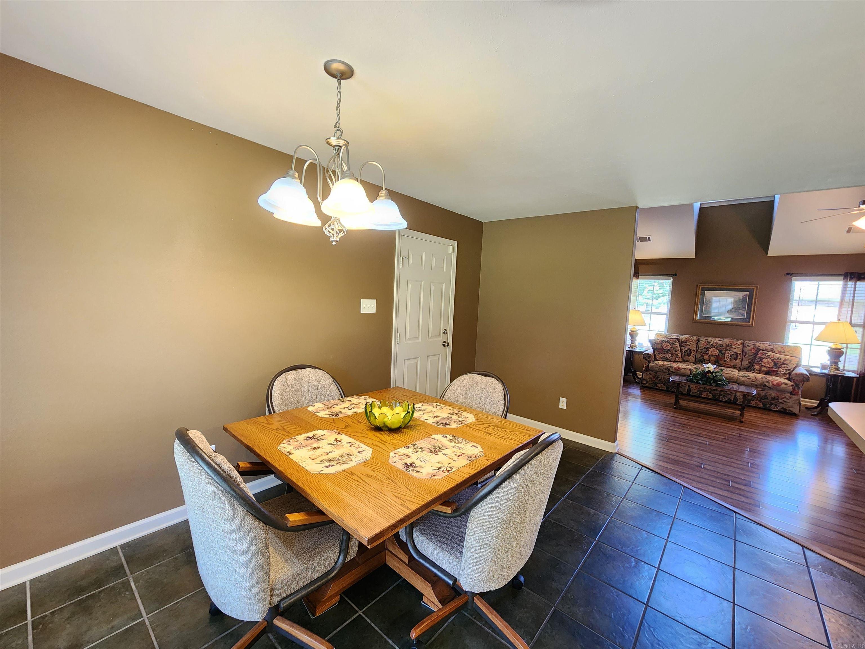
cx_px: 432
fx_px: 325
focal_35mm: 13
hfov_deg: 106.2
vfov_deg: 89.9
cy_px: 324
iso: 320
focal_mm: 2.2
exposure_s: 1/40
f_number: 2.2
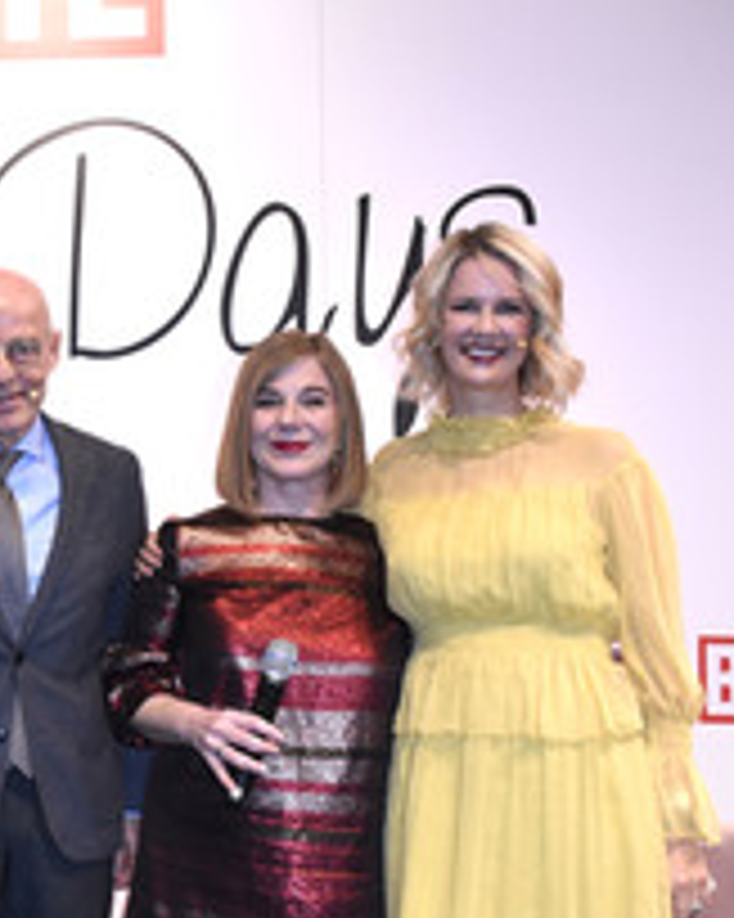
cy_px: 531
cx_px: -137
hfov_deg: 24.6
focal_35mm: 56
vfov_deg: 33.5
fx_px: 1522
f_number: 6.3
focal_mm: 18
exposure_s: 1/160
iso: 1600
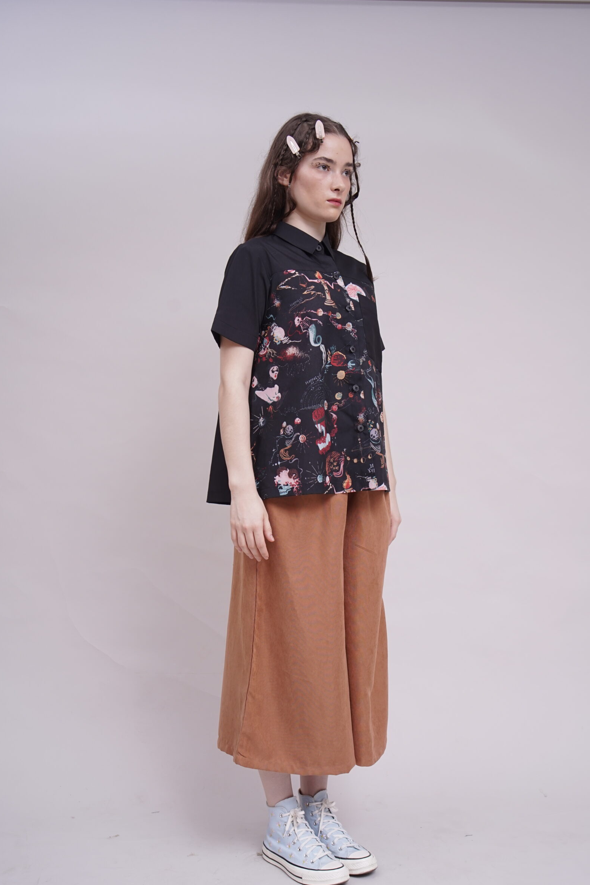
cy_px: 477
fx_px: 934
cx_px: 304
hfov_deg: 35.1
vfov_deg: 50.6
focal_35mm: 38
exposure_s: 1/100
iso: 400
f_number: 6.3
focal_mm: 35
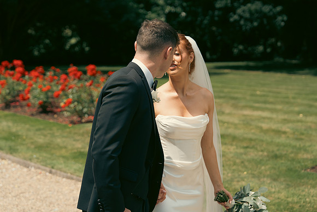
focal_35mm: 70
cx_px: 158
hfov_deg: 28.8
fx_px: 617
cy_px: 106
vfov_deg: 19.5
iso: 200
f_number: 3.5
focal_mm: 70
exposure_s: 1/2000
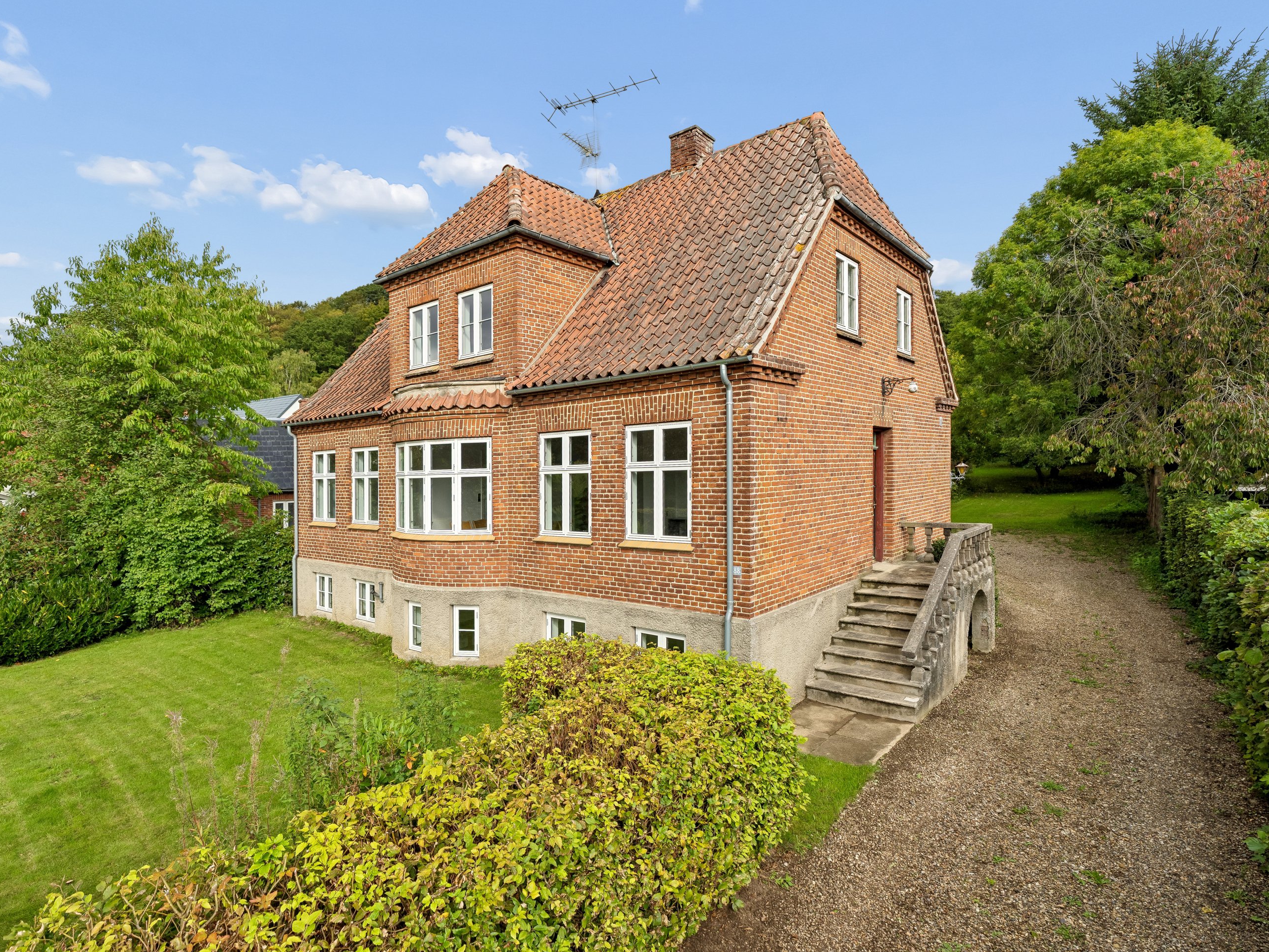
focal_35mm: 18
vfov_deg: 71.6
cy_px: 493
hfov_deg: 87.7
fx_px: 660
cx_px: 622
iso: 100
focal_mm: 16
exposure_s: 1/500
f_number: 4
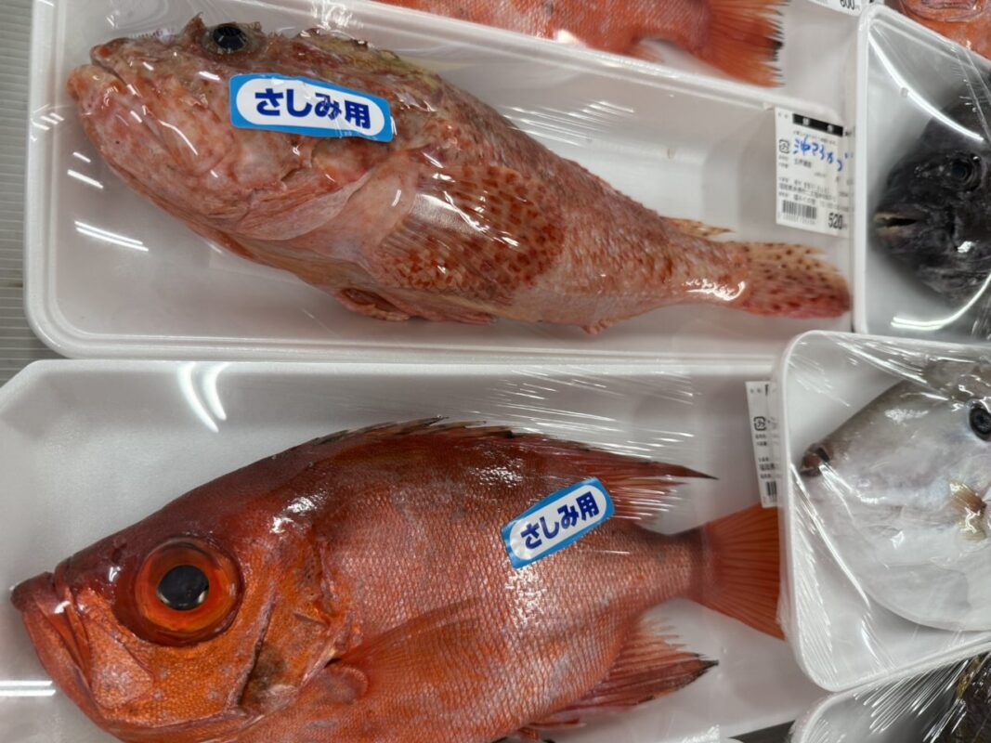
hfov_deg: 71.6
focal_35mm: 24
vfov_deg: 56.8
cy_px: 372
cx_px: 496
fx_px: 687
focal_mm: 6.76
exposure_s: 1/120
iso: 100
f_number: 1.78
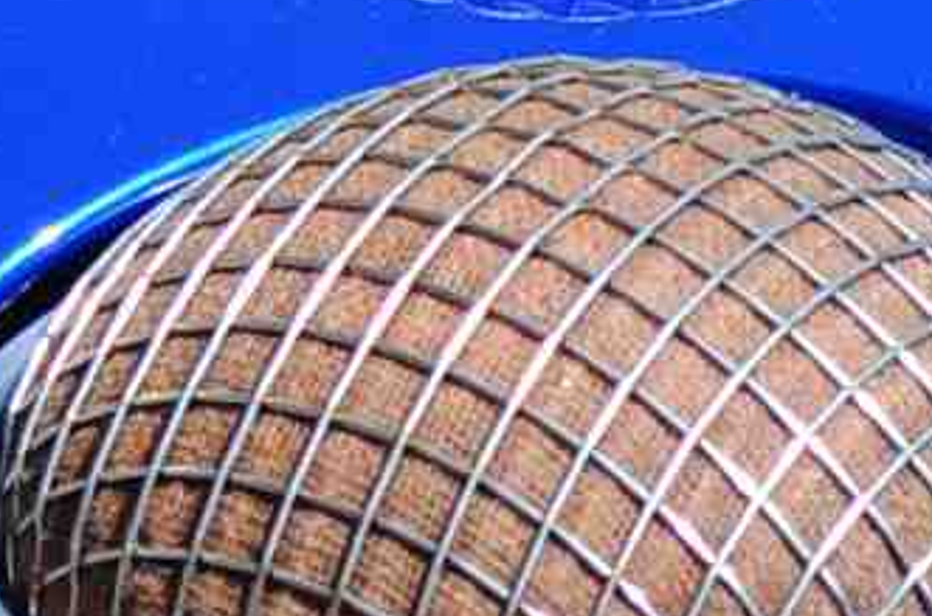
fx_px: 15850
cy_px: -720
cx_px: 1535
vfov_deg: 2.2
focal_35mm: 614
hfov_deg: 3.4
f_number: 8
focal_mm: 55
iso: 100
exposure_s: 1/250
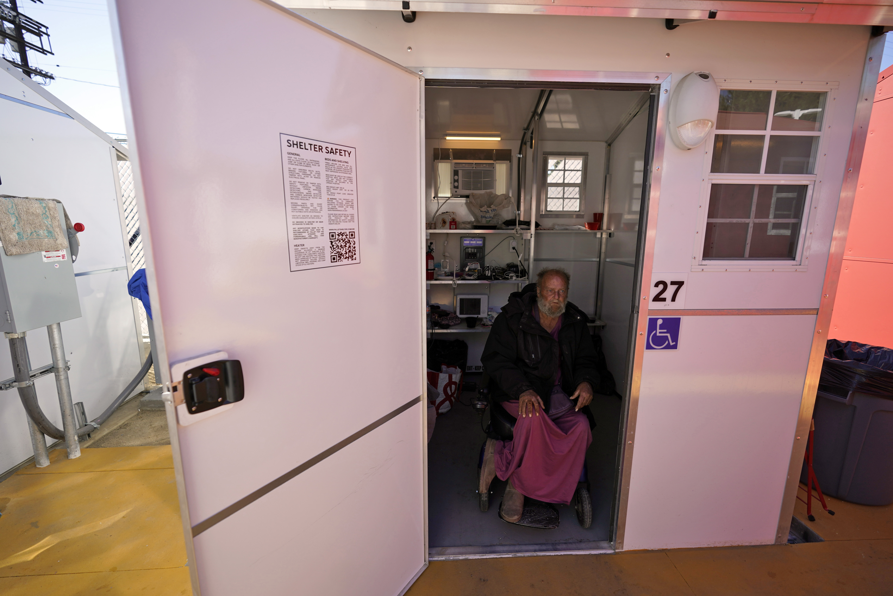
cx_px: 446
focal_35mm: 16
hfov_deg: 96.7
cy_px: 298
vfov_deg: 73.7
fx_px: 397
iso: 160
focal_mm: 16
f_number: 2.8
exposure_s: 1/1250
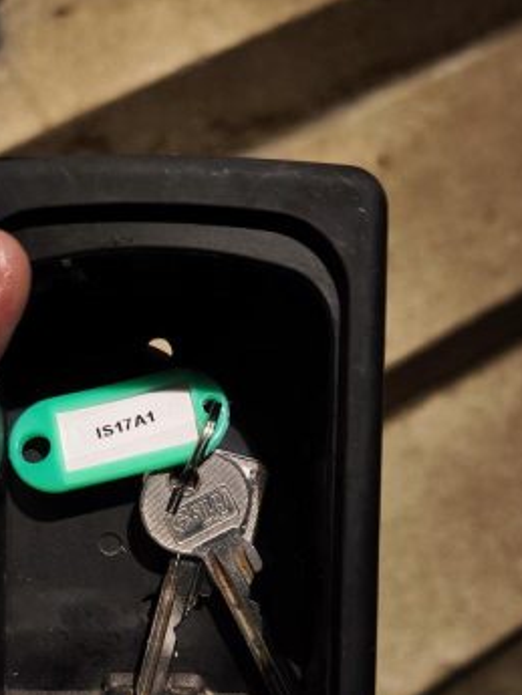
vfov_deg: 45.2
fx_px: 804
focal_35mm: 40
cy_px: 522
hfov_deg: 35.7
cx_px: 183
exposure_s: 1/25
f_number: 1.6
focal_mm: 6.57
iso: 1250
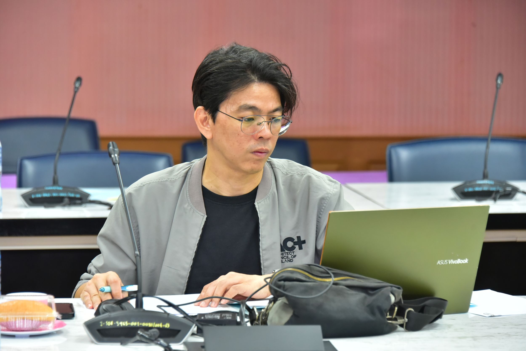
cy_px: 176
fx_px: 2485
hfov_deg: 12.1
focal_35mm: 170
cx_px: 263
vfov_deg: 8.1
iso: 3200
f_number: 6.3
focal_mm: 170
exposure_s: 1/160
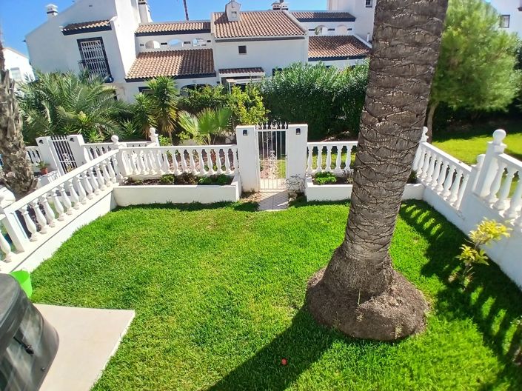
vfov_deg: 74.7
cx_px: 261
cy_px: 196
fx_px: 256
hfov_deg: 91.1
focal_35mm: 17
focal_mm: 1.4
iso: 50
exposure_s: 1/1199
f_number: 2.2
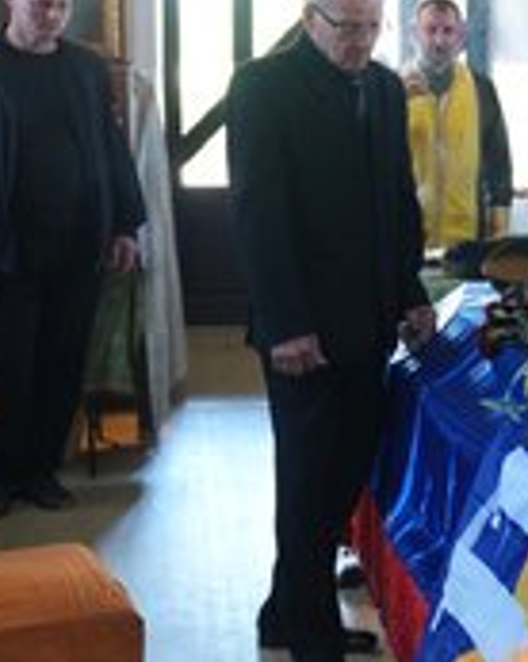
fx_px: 1448
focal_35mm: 74
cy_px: 293
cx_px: 647
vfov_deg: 25.7
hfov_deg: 19.4
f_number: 2.8
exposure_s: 1/160
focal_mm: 34
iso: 2500
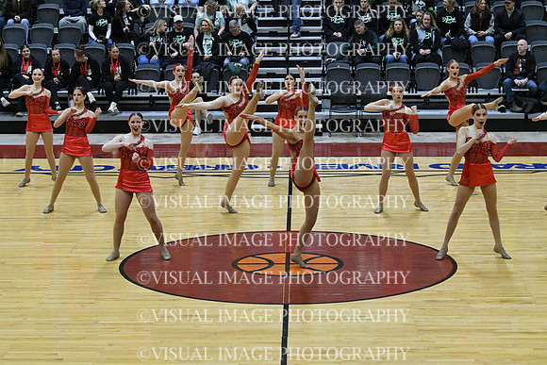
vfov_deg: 13.0
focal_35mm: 105
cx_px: 274
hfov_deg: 19.5
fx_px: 1596
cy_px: 182
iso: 5000
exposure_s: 1/500
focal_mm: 70
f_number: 4
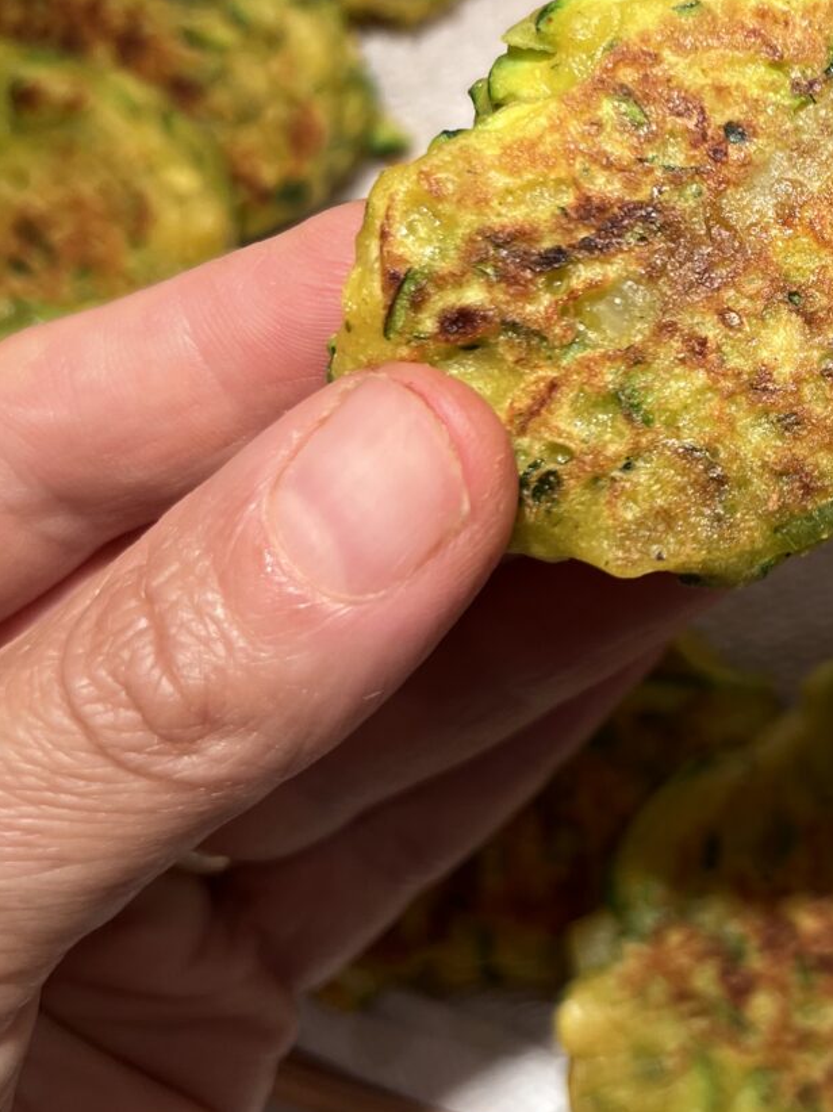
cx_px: 860
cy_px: 313
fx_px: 1734
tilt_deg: -79.2
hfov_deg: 25.5
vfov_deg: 35.0
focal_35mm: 54
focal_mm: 5.7
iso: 64
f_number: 1.5
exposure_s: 1/100
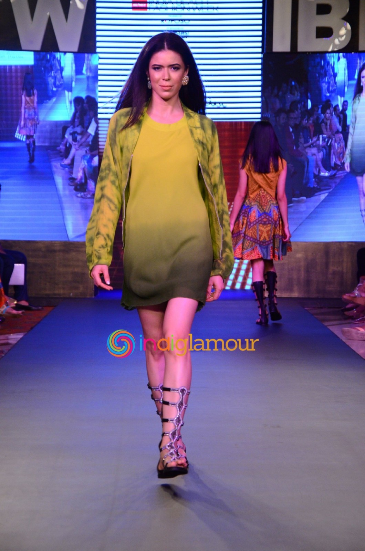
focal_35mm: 112
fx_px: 1718
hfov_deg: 12.1
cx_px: 182
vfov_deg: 18.2
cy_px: 276
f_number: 5.6
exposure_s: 1/320
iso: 1600
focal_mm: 75
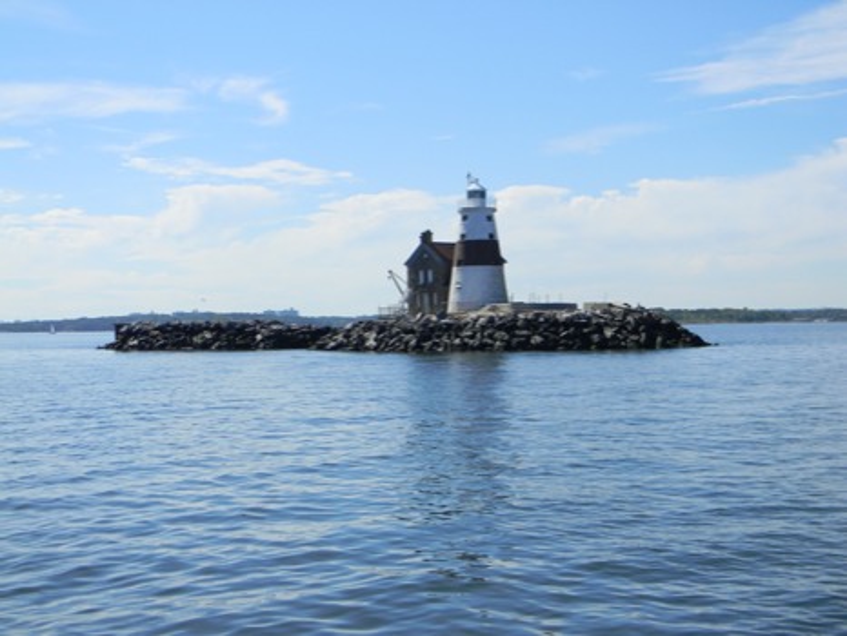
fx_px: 1371
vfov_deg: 26.1
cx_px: 424
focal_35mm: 56
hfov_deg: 34.3
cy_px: 318
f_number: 8.2
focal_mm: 10.1
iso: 80
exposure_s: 1/252
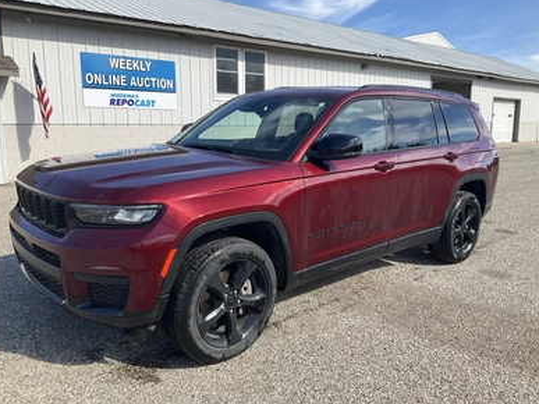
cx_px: 263
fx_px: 467
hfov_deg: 60.0
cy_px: 202
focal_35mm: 30
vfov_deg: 46.8
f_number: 1.8
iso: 25
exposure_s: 1/482
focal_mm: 3
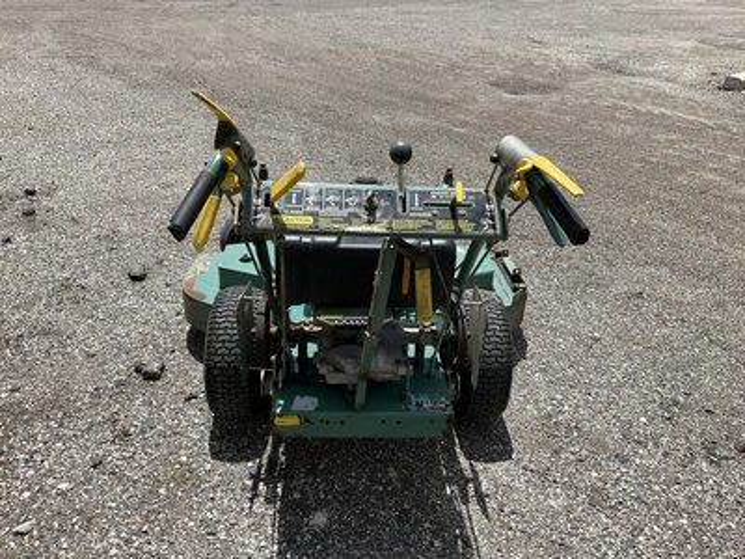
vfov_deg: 48.2
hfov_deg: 61.7
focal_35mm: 29
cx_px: 372
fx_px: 624
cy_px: 280
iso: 25
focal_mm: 3
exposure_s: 1/1848
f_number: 1.8
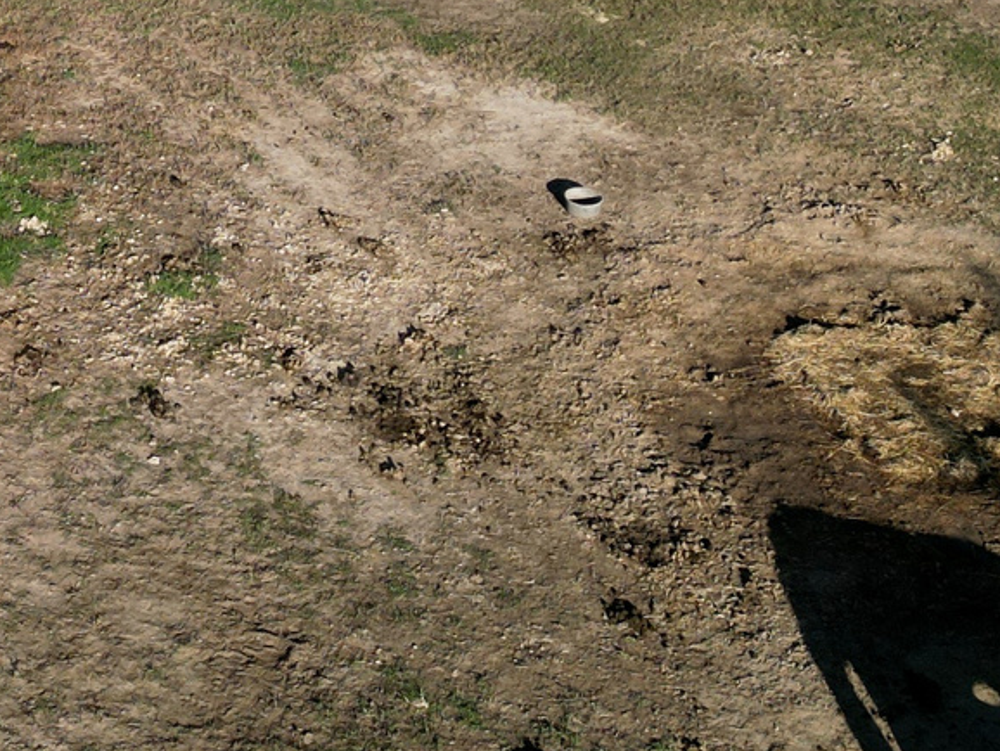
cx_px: -22
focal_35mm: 85
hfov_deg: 22.1
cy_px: -199
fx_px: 2457
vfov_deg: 16.5
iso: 130
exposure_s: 1/3000
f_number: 1.7
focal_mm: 6.72
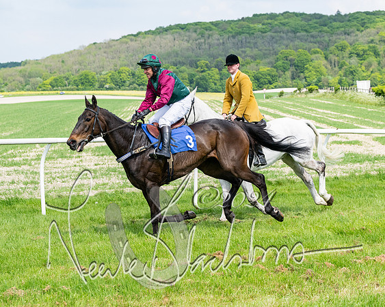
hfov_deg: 17.2
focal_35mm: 112
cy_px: 131
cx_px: 240
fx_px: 1272
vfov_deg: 13.8
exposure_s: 1/2000
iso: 400
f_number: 5
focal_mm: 74
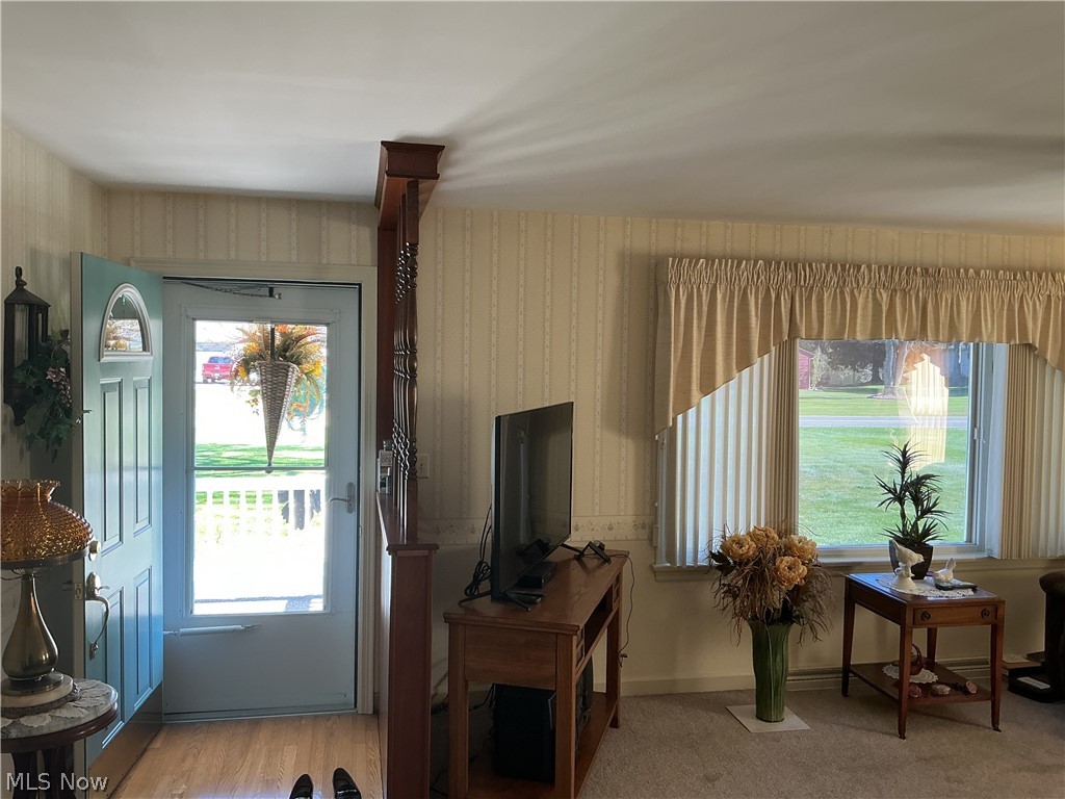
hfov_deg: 61.7
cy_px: 400
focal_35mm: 29
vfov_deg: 48.2
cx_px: 532
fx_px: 892
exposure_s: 1/60
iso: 50
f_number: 1.8
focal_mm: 3
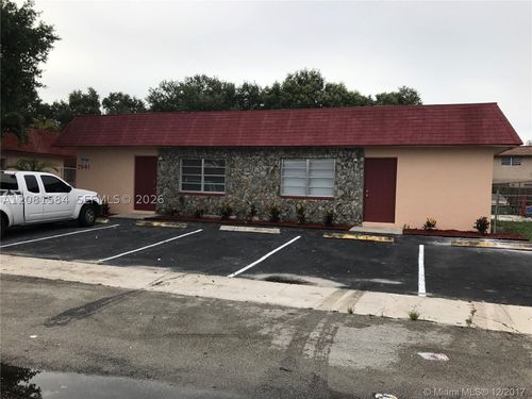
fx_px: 430
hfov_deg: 63.4
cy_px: 200
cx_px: 266
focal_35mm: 28
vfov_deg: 49.7
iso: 20
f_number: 1.8
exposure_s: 1/1030
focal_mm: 3.99
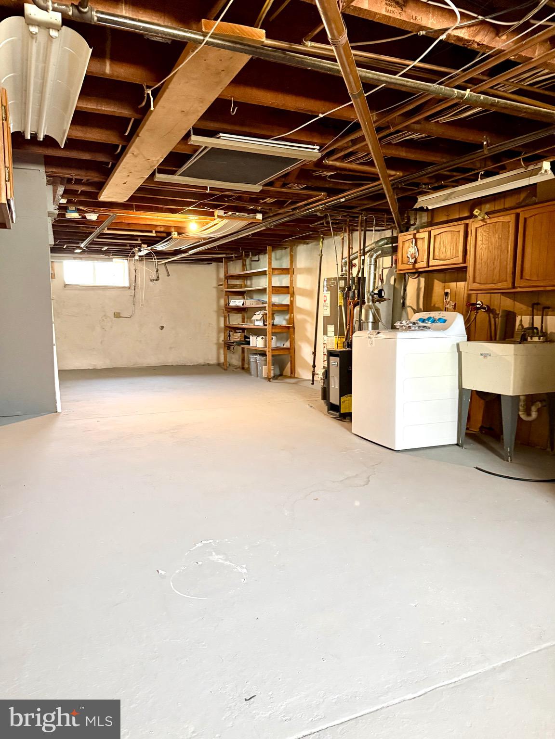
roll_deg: +0.3
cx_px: 278
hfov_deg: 56.8
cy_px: 370
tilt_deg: -6.9
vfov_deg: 71.6
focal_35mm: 24
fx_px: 513
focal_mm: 6.76
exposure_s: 1/60
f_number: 1.78
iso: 800
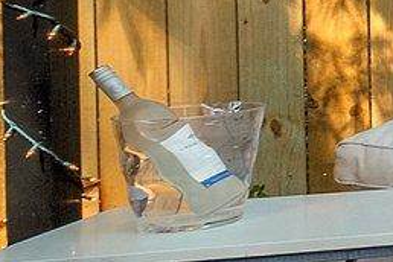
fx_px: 1299
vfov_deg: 11.1
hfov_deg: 9.1
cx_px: 1430
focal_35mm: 119
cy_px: -110
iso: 400
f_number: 8
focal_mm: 10
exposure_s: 1/550
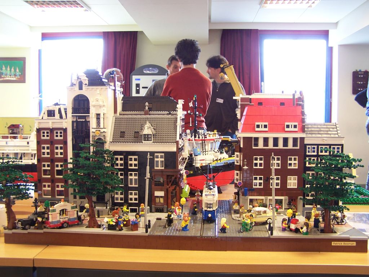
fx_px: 405
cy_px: 138
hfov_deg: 49.0
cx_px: 184
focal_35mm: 38
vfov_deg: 37.7
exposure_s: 1/3
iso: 80
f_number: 2.8
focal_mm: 6.3
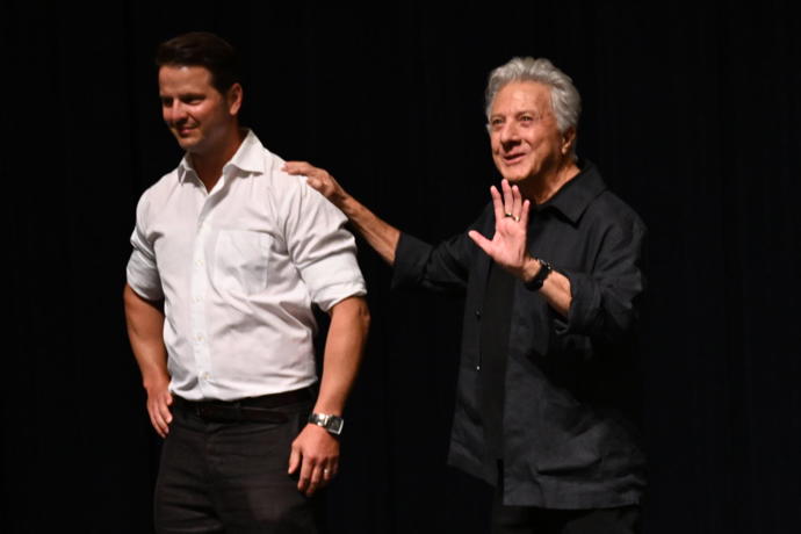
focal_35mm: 49
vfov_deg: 27.5
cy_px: 267
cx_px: 400
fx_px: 1090
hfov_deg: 40.3
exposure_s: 1/320
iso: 3200
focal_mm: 49
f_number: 2.8
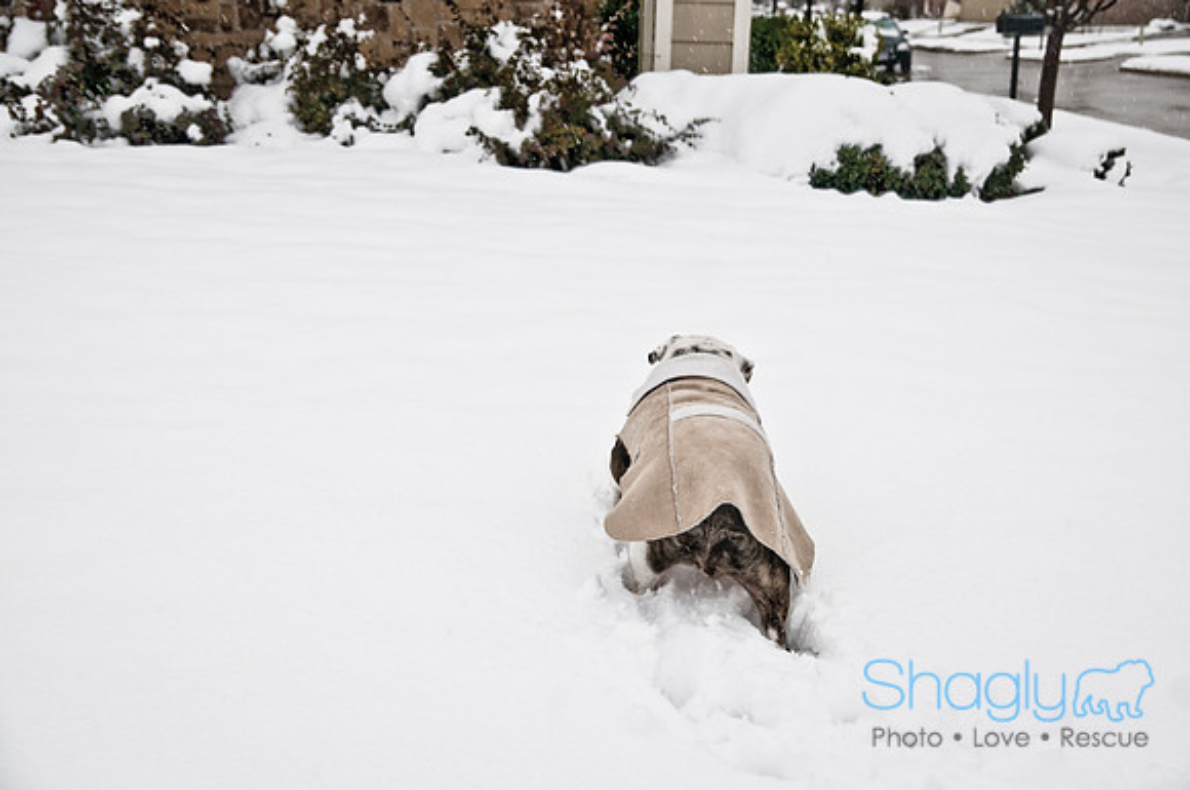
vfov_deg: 28.0
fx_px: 1584
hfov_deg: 41.2
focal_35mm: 48
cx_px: 595
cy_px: 395
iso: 100
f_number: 4
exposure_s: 1/200
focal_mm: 32
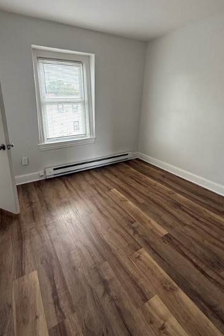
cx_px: 136
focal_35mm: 20
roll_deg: +0.5
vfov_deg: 83.0
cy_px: 135
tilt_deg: -12.1
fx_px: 187
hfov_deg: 61.4
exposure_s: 1/99
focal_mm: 2.22
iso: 250
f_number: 2.2
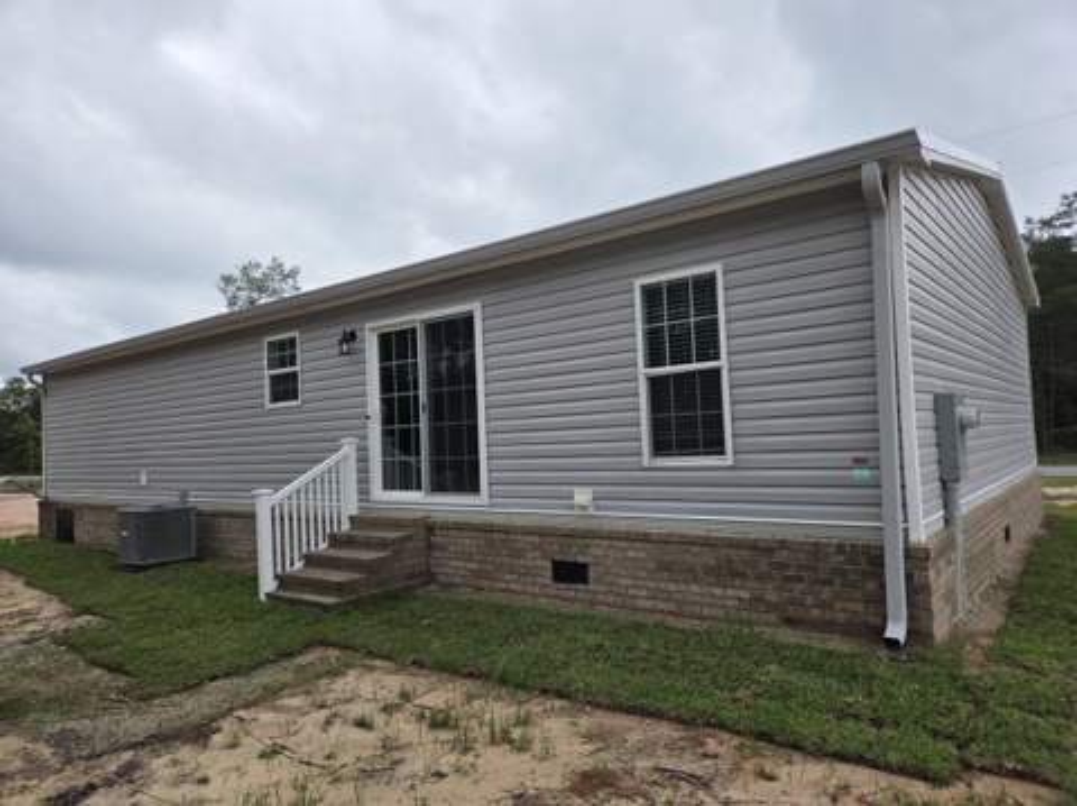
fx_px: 715
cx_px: 538
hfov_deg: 74.0
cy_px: 403
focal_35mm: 23
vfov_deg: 58.8
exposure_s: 1/1000
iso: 80
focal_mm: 5.4
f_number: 1.8
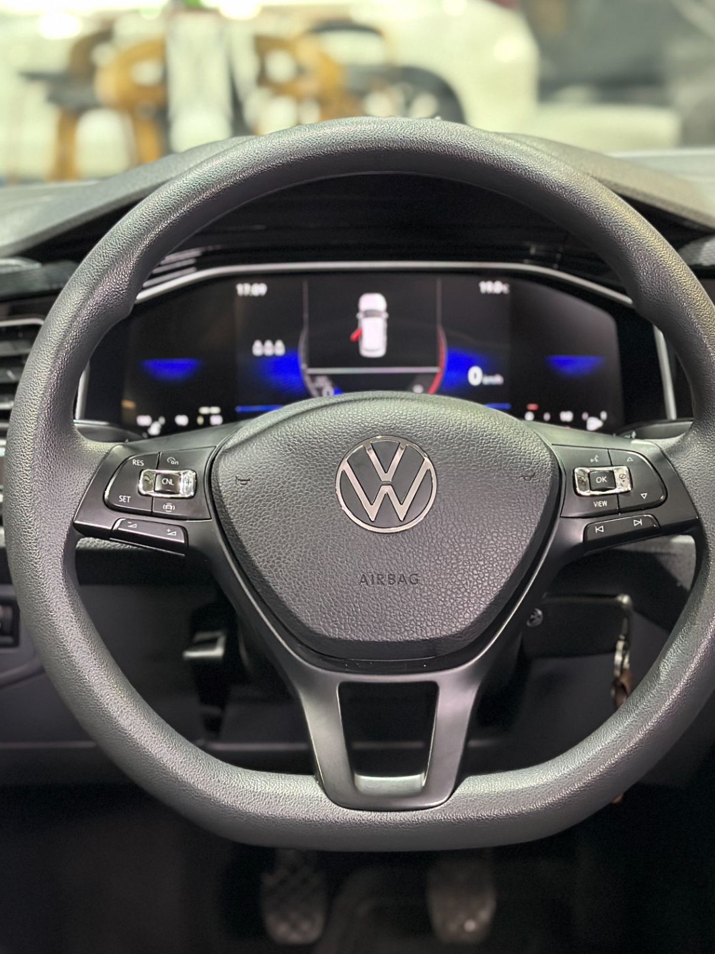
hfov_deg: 22.6
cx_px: 374
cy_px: 479
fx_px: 1791
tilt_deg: -16.9
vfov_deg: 29.8
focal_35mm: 65
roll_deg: +0.2
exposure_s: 1/30
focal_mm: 6.86
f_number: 1.78
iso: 640
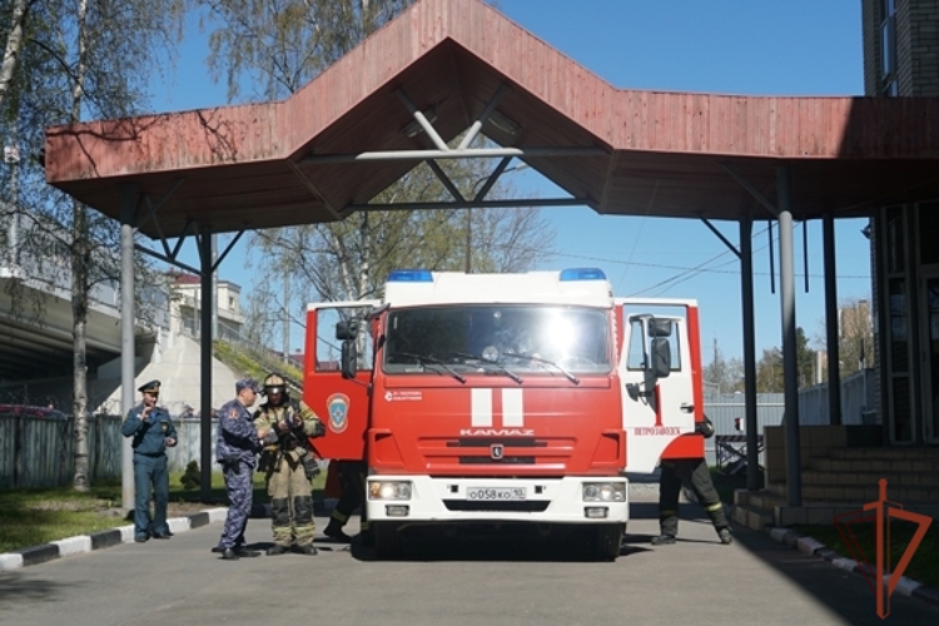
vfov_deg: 29.9
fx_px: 1174
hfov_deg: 43.6
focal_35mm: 45
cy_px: 313
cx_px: 470
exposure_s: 1/800
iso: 100
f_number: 5
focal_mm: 30
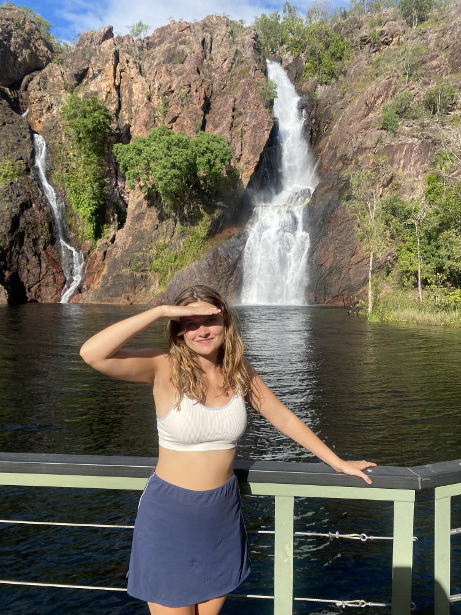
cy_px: 308
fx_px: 462
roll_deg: -0.3
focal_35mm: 26
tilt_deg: -1.3
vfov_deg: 67.3
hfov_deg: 53.1
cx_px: 230
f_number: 1.8
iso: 32
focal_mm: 4.25
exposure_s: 1/2358
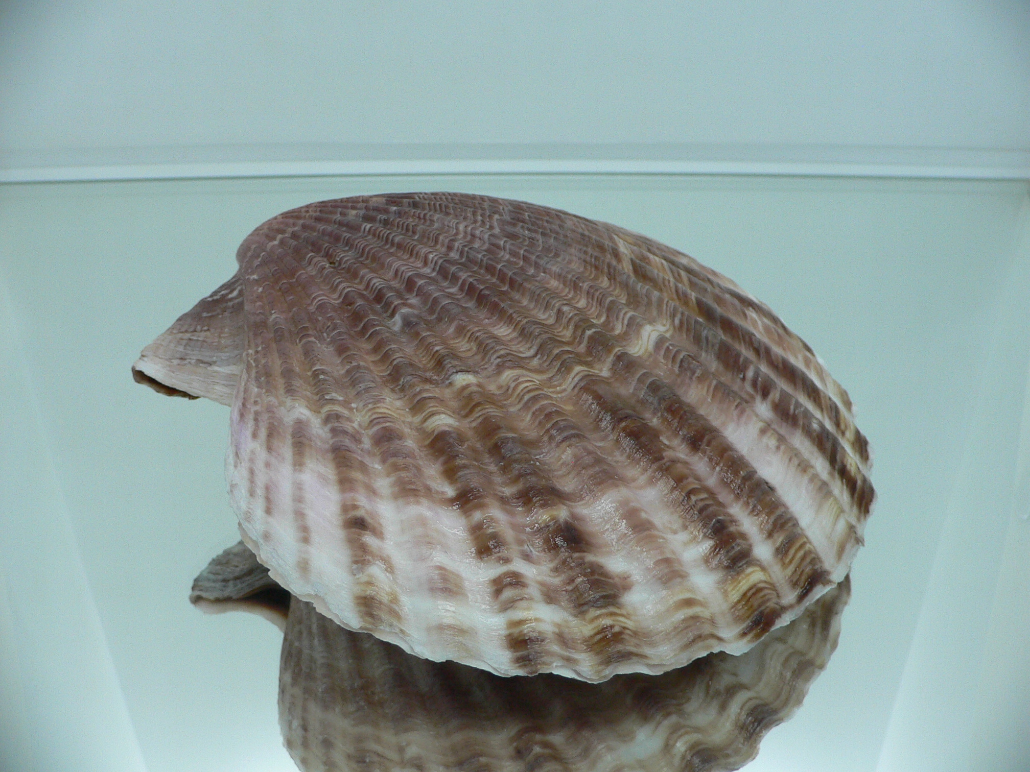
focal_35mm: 35
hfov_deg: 52.6
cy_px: 386
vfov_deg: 40.7
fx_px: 1041
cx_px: 515
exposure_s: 1/60
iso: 100
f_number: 2.8
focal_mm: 4.6
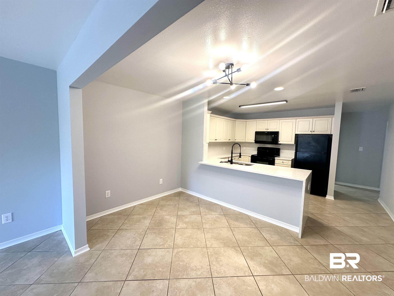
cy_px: 148
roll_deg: -1.3
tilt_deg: -4.6
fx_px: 159
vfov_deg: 85.7
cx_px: 197
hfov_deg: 102.1
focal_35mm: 14
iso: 160
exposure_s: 1/120
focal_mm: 2.22
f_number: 2.2
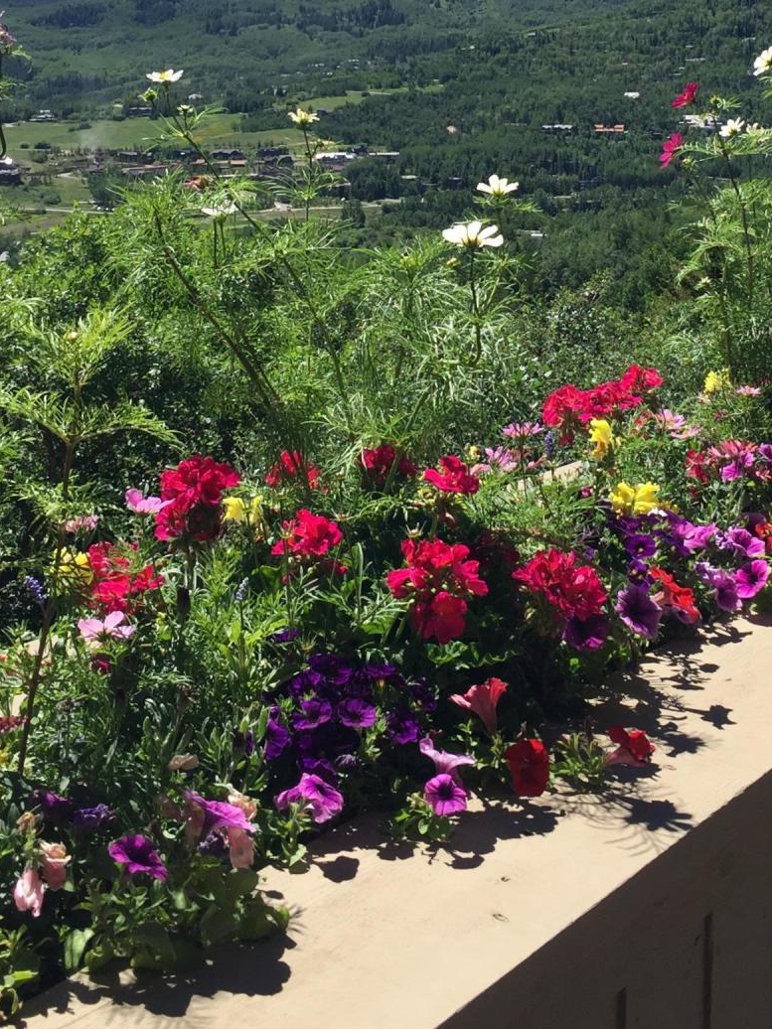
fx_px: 1665
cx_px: 445
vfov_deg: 33.3
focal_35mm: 56
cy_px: 191
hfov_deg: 26.1
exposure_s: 1/1364
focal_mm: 4.15
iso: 32
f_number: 2.2
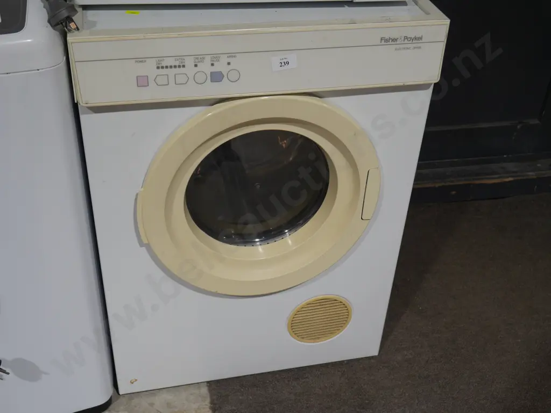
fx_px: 669
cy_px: 206
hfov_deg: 44.8
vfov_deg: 34.4
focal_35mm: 42
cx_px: 276
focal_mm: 21
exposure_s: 1/60
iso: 250
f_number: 4.6
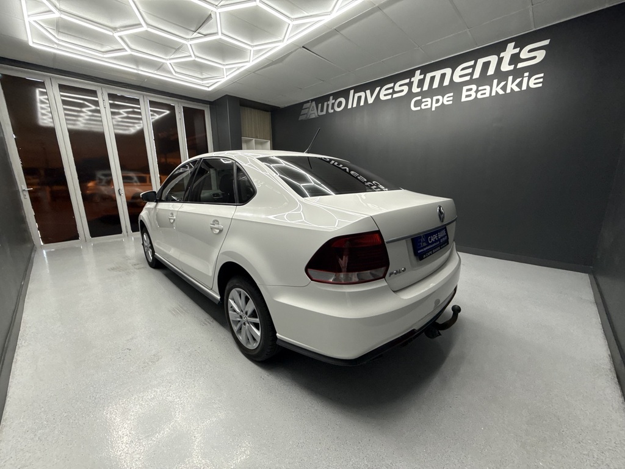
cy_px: 234
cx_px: 312
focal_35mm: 14
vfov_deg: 85.7
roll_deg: +0.3
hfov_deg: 102.1
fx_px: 253
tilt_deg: -12.5
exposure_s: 1/100
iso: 125
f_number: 2.2
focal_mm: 2.22
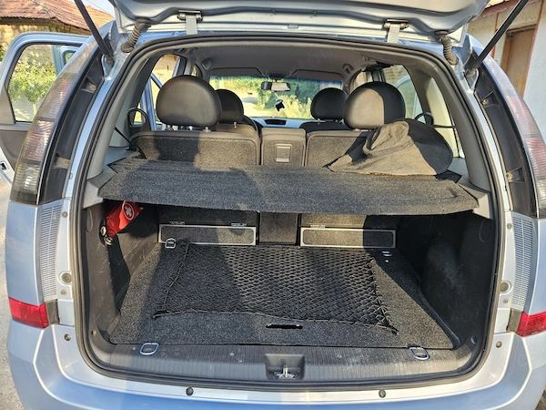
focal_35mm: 23
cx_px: 273
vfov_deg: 58.9
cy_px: 205
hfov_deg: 73.9
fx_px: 363
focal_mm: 5.4
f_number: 1.8
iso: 50
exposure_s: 1/180
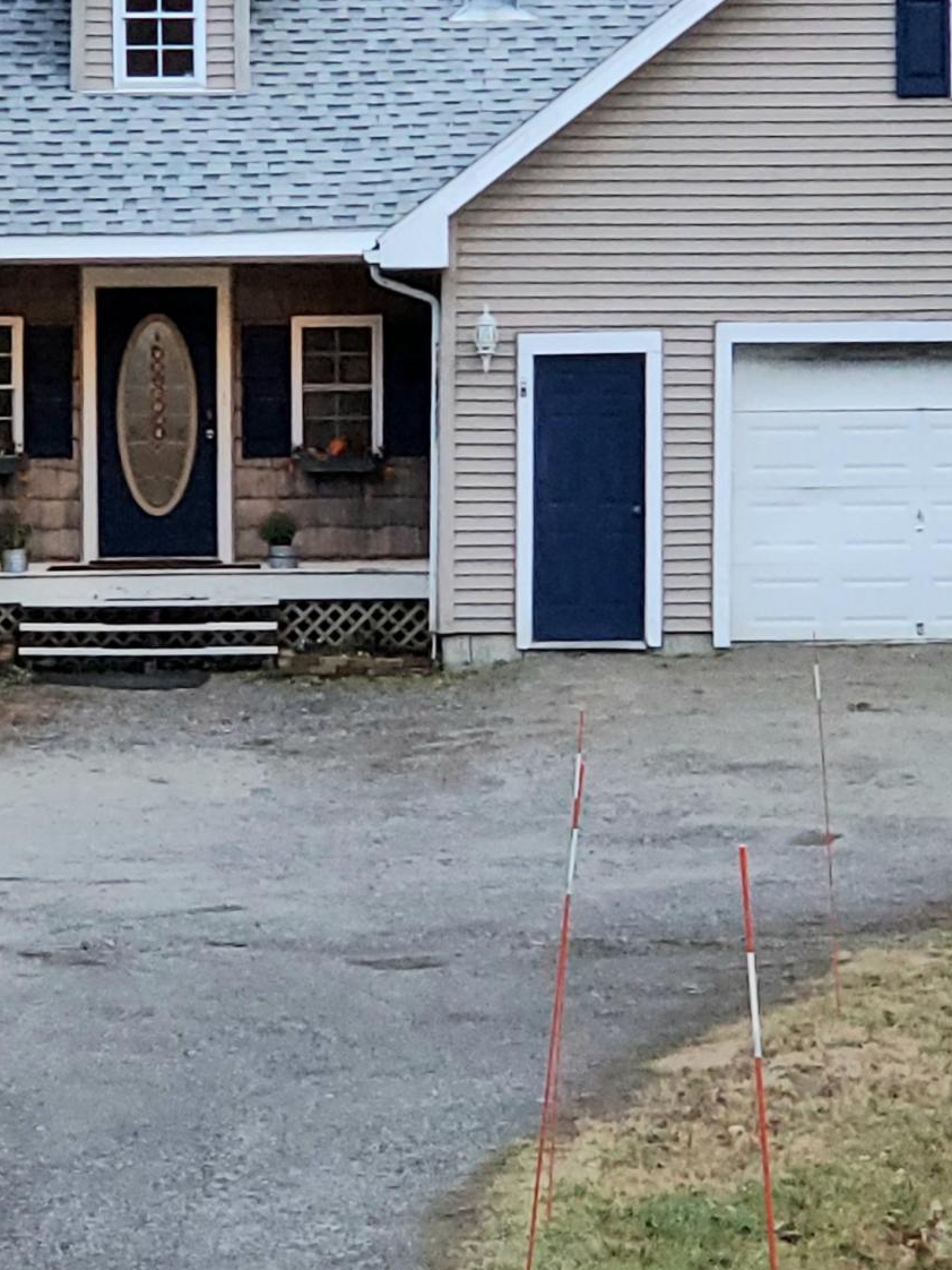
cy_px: 213
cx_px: 300
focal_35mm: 139
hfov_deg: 10.7
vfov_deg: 14.1
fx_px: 5095
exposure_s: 1/30
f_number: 2.4
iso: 160
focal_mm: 6
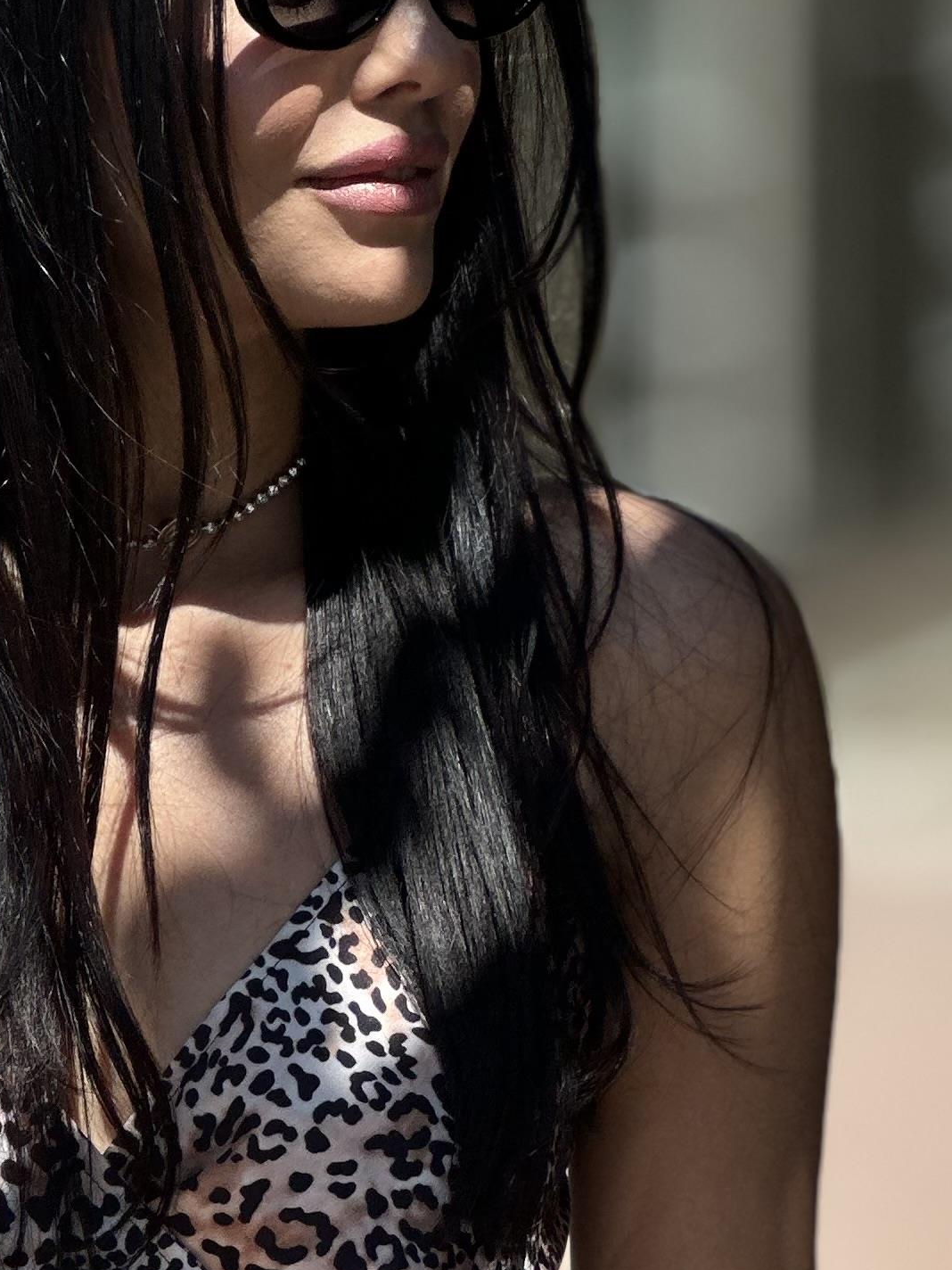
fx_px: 7994
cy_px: 1466
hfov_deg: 6.8
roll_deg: +0.2
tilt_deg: -11.5
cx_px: 139
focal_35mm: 218
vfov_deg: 9.0
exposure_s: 1/622
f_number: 2.8
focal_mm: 9
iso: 32
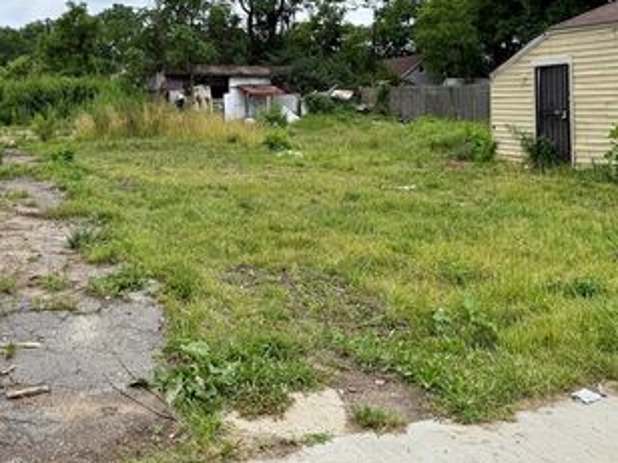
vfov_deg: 35.7
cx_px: 259
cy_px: 95
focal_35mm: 39
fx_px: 696
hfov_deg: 47.7
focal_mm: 6.76
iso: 100
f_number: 1.78
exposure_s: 1/3145
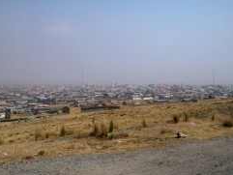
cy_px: 51
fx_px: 391
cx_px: 111
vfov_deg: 25.1
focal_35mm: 58
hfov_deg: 33.2
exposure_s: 1/800
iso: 64
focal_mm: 6.3
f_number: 4.7
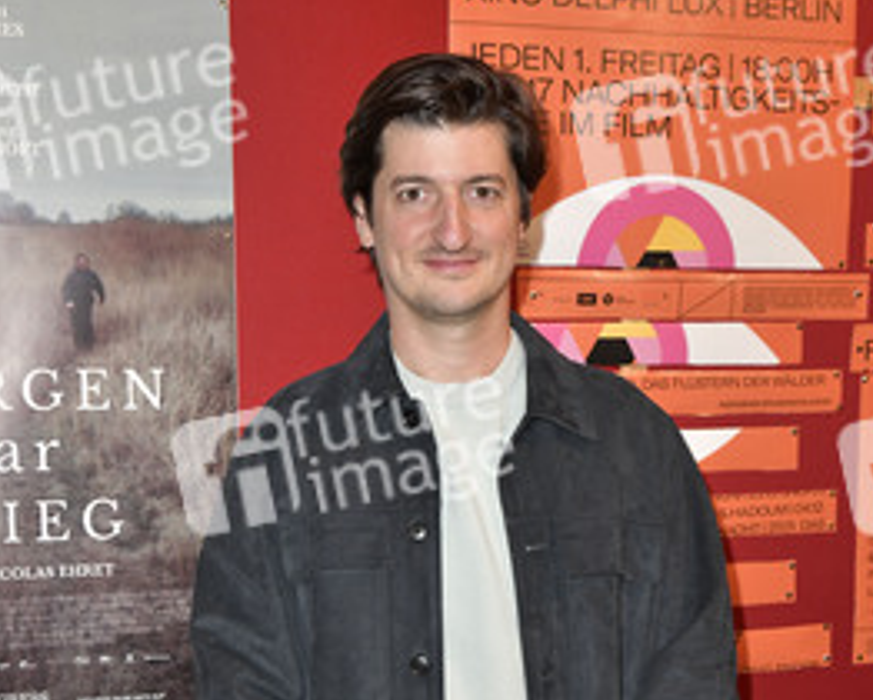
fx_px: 1629
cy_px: 623
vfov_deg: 23.6
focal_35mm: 63
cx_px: 440
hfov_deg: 30.0
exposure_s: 1/250
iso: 2000
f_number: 6.3
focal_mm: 44
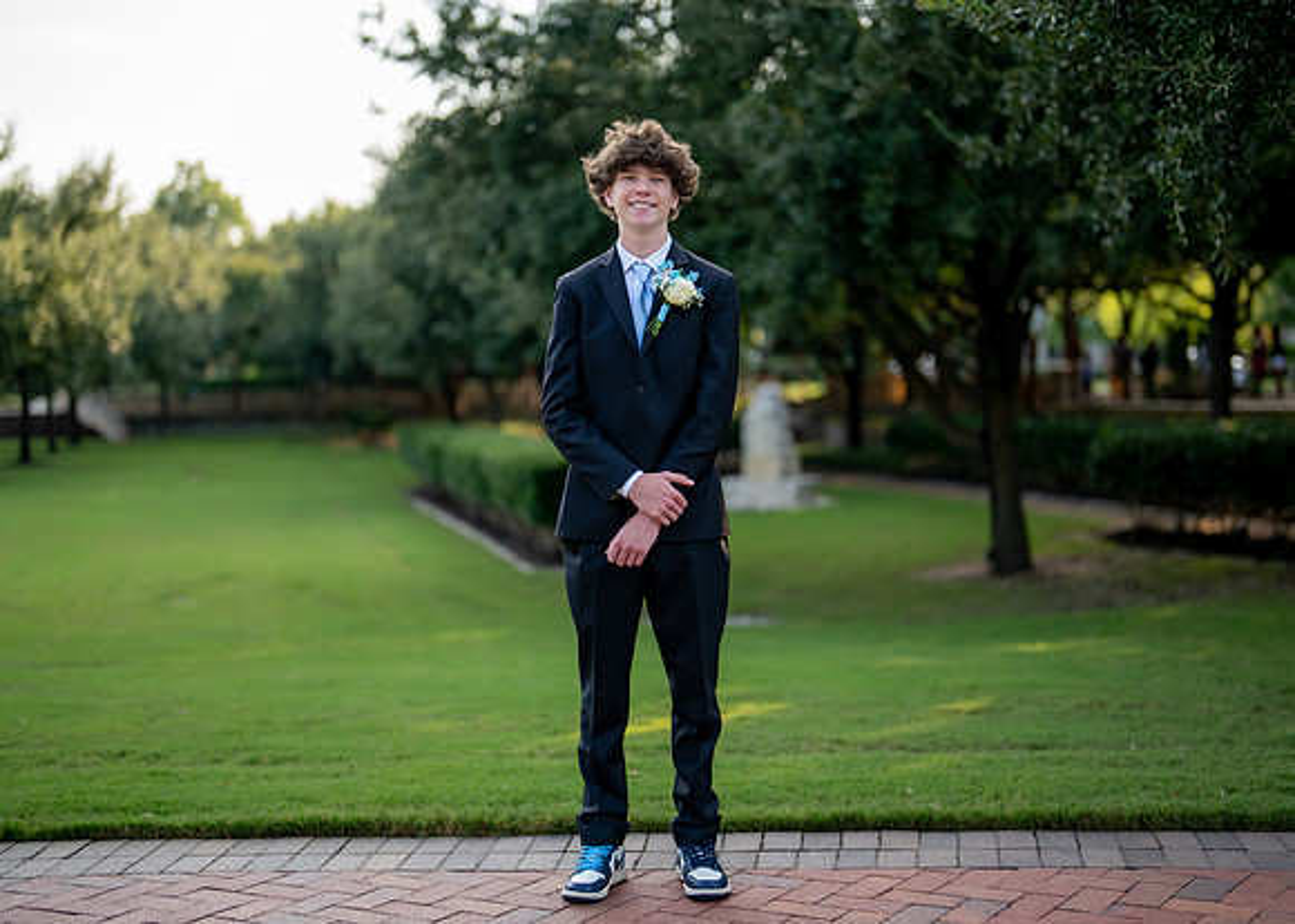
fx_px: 2045
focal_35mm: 56
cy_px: 452
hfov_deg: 35.1
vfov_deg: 25.5
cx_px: 656
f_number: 1.2
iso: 200
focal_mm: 50
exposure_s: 1/2000
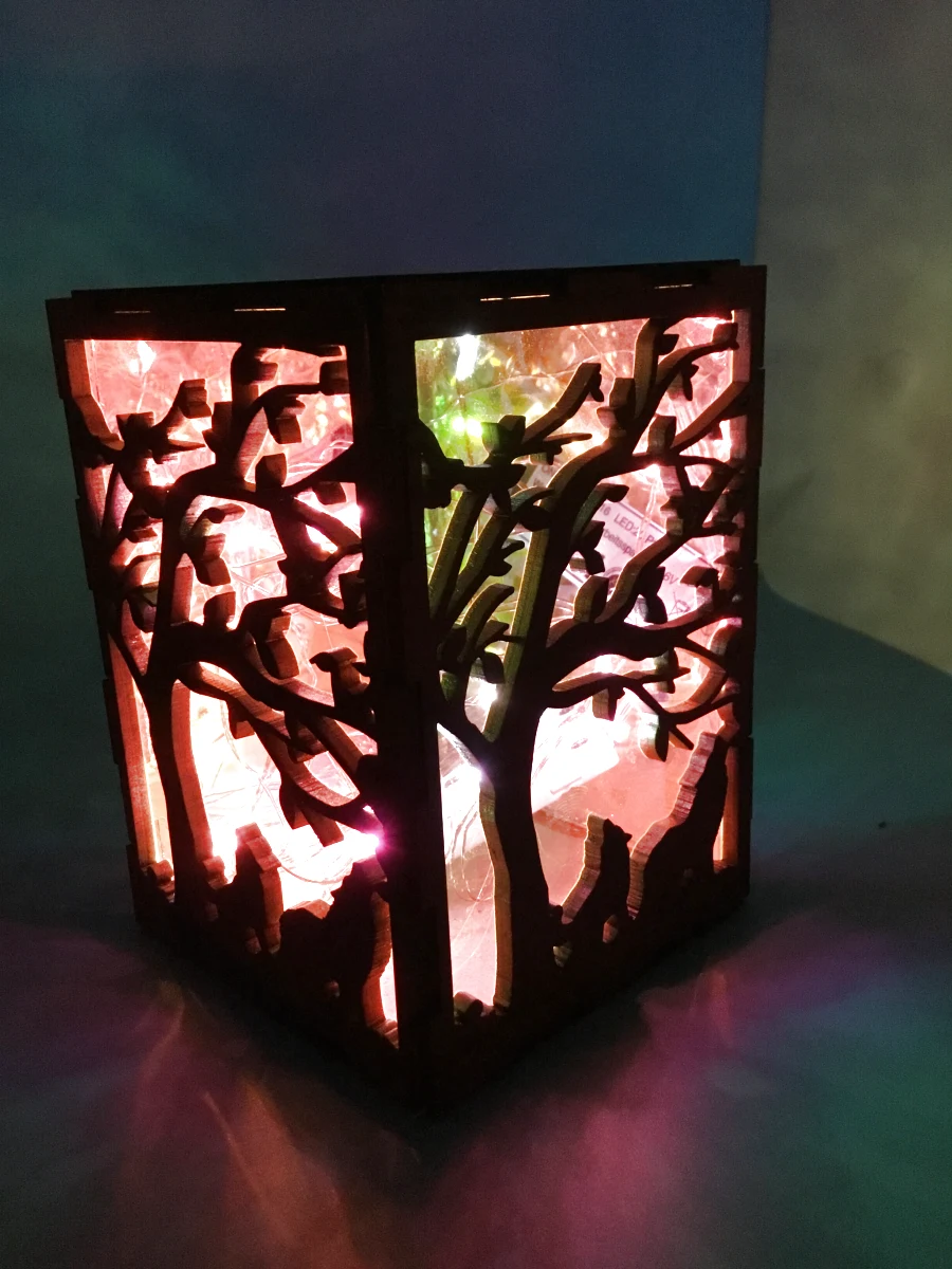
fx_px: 1137
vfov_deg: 58.4
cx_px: 476
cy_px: 634
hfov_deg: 45.4
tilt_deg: -18.3
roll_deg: +1.6
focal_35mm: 31
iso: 320
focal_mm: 3.3
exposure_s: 1/15
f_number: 2.4
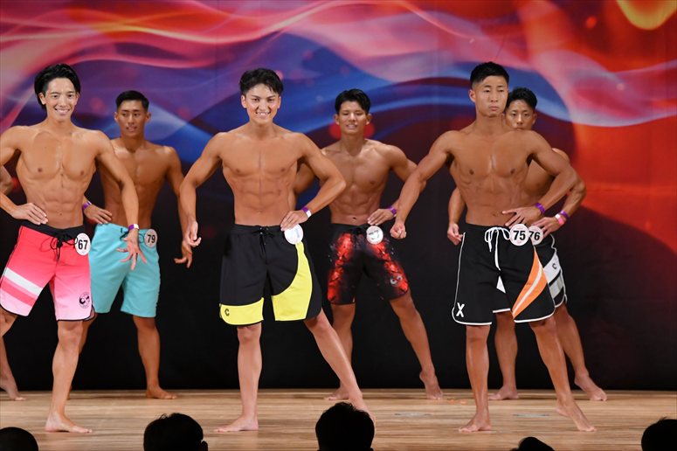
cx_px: 338
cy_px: 226
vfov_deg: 6.1
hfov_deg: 9.2
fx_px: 4229
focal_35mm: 225
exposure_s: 1/400
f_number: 5.6
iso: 3200
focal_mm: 150
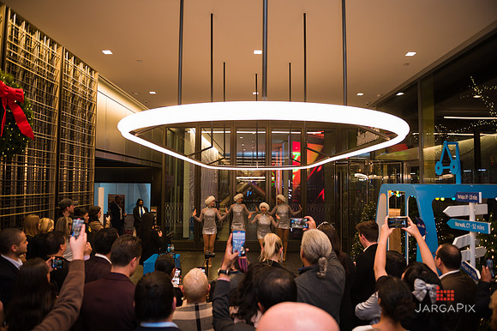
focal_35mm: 24
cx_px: 248
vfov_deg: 53.1
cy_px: 166
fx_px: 331
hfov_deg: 73.8
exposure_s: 1/160
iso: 400
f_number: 3.2
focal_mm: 24
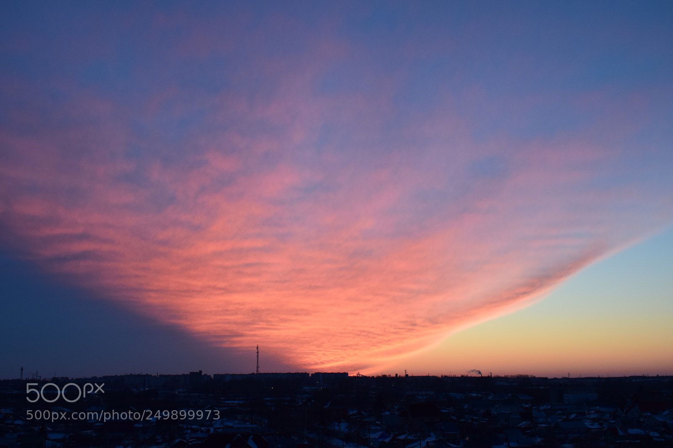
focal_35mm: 42
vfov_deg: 31.9
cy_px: 224
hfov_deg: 46.4
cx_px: 336
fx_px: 785
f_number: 8
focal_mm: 28
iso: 450
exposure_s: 1/60
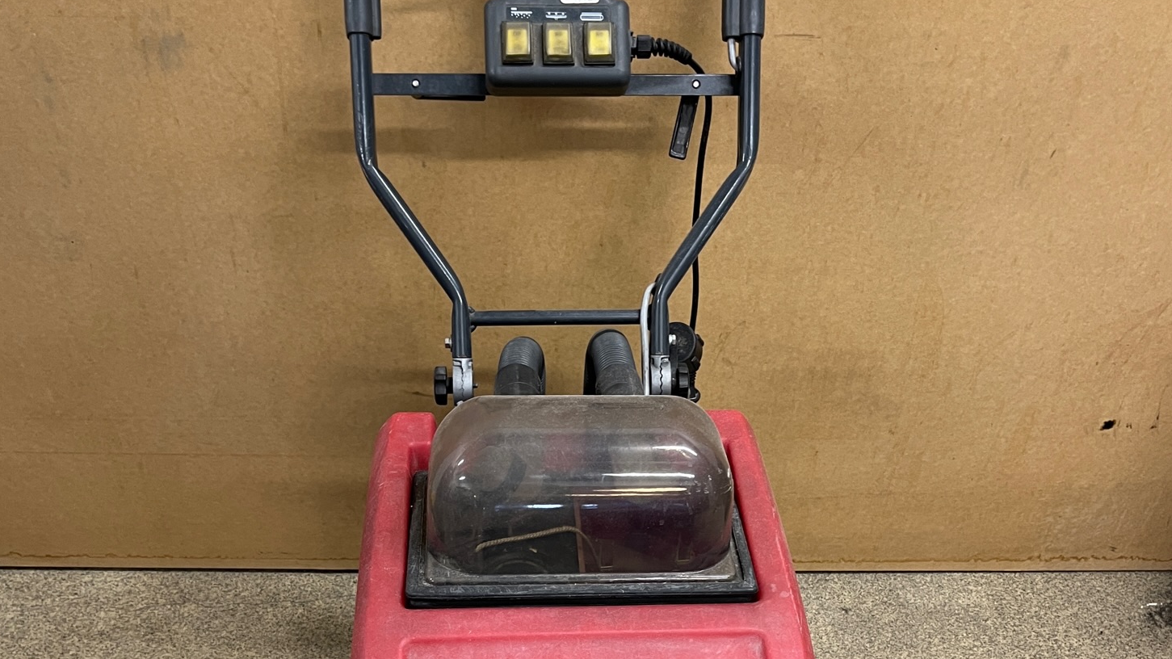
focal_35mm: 40
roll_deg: -0.6
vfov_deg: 28.5
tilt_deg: -44.8
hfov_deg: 50.5
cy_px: 604
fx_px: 1243
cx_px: 599
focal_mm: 5.1
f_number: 1.6
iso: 125
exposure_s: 1/50
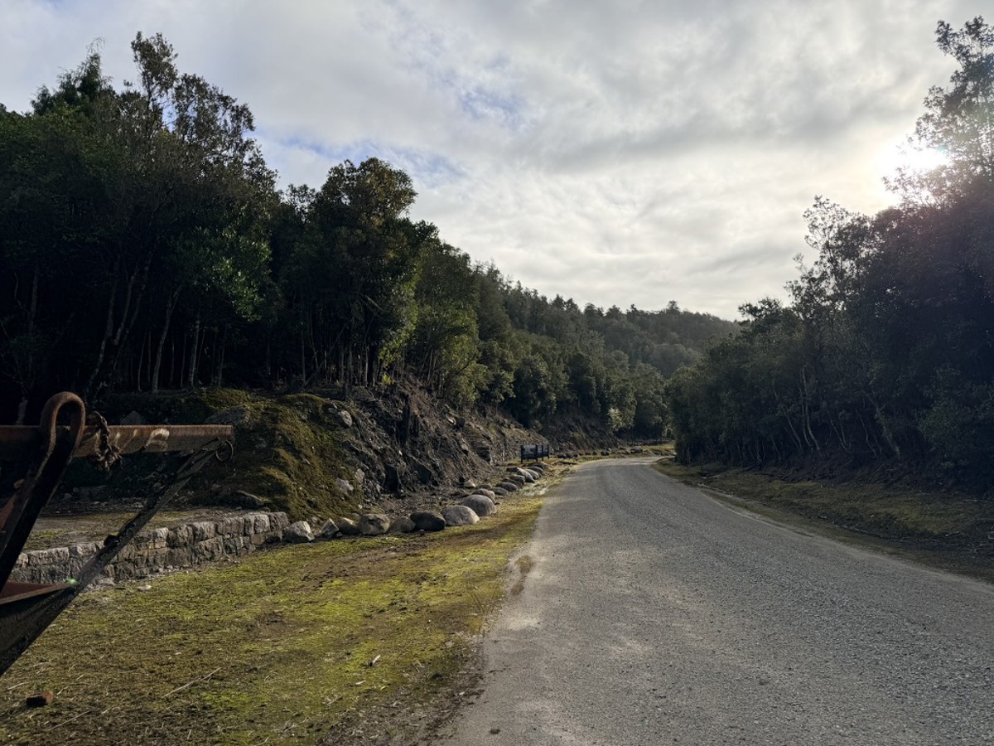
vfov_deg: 56.8
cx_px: 497
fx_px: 689
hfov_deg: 71.6
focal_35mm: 24
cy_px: 373
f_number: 1.78
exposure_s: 1/5319
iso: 80
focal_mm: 6.76
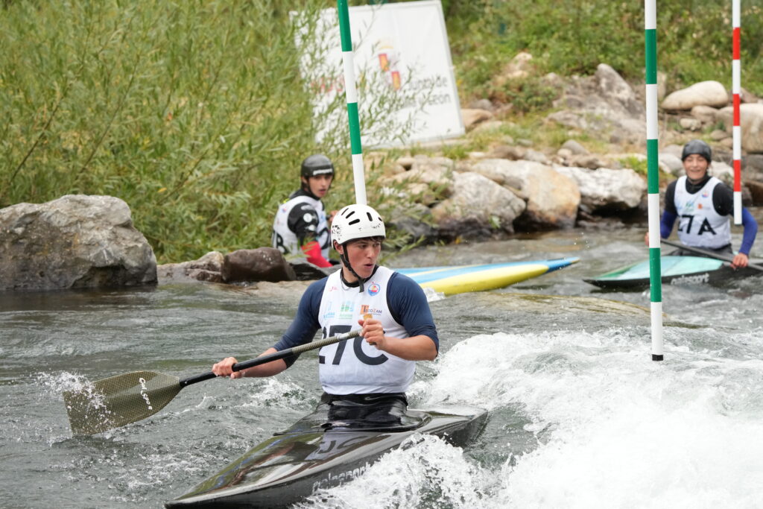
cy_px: 254
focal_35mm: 200
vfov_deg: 6.9
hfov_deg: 10.3
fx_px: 4239
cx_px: 382
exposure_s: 1/1000
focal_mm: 200
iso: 2500
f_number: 7.1
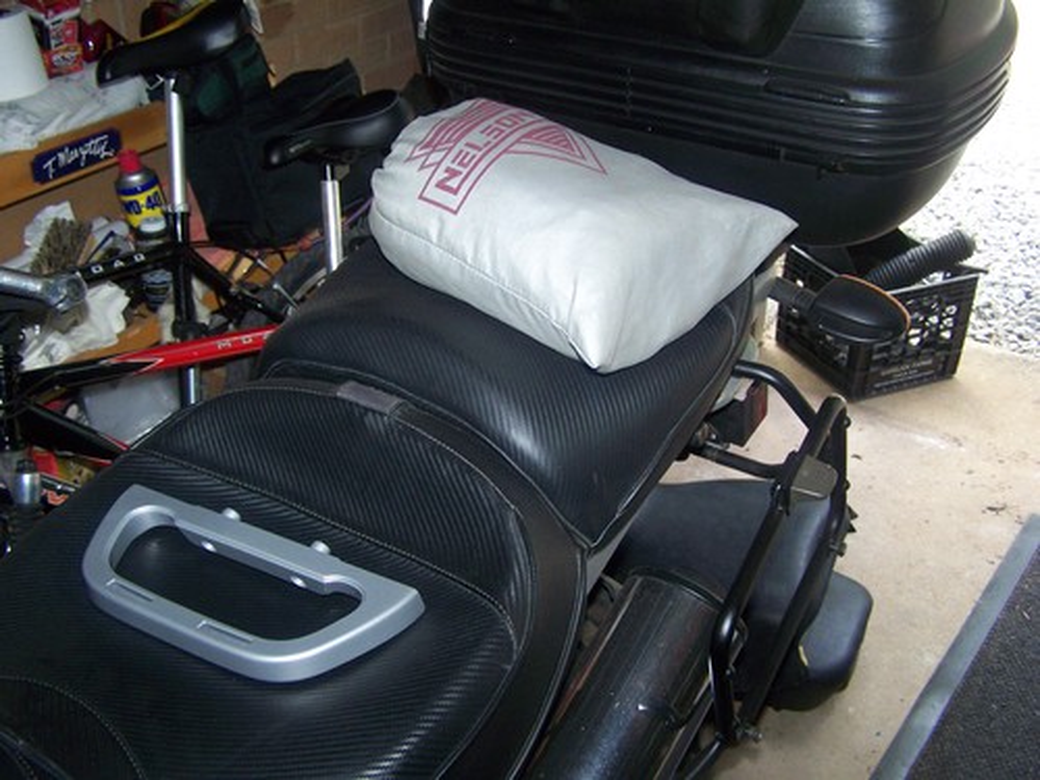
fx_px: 1142
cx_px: 520
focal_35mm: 38
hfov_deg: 49.0
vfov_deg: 37.7
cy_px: 390
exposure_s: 1/60
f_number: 2.8
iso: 160
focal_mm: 6.3
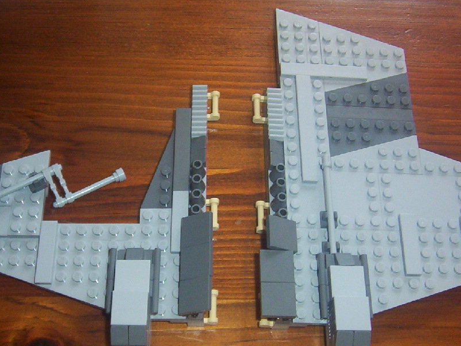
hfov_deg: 36.1
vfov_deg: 27.4
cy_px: 213
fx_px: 706
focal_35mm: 53
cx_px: 198
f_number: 2.76
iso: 140
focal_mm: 5.54
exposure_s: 1/30
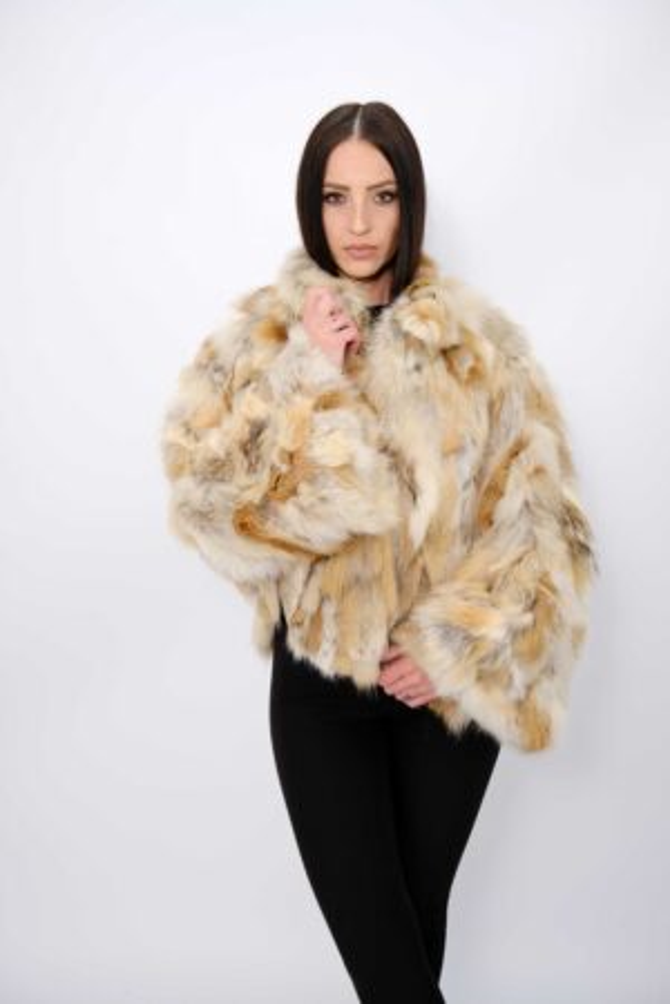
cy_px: 502
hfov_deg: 25.5
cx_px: 335
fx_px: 1479
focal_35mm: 53
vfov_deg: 37.5
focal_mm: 35.3
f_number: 2.8
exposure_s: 1/100
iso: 160
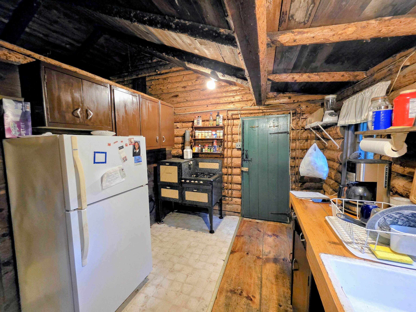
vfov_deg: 89.9
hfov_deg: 106.2
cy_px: 156
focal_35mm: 13
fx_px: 156
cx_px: 208
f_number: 1.9
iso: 800
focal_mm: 2.2
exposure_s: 1/60
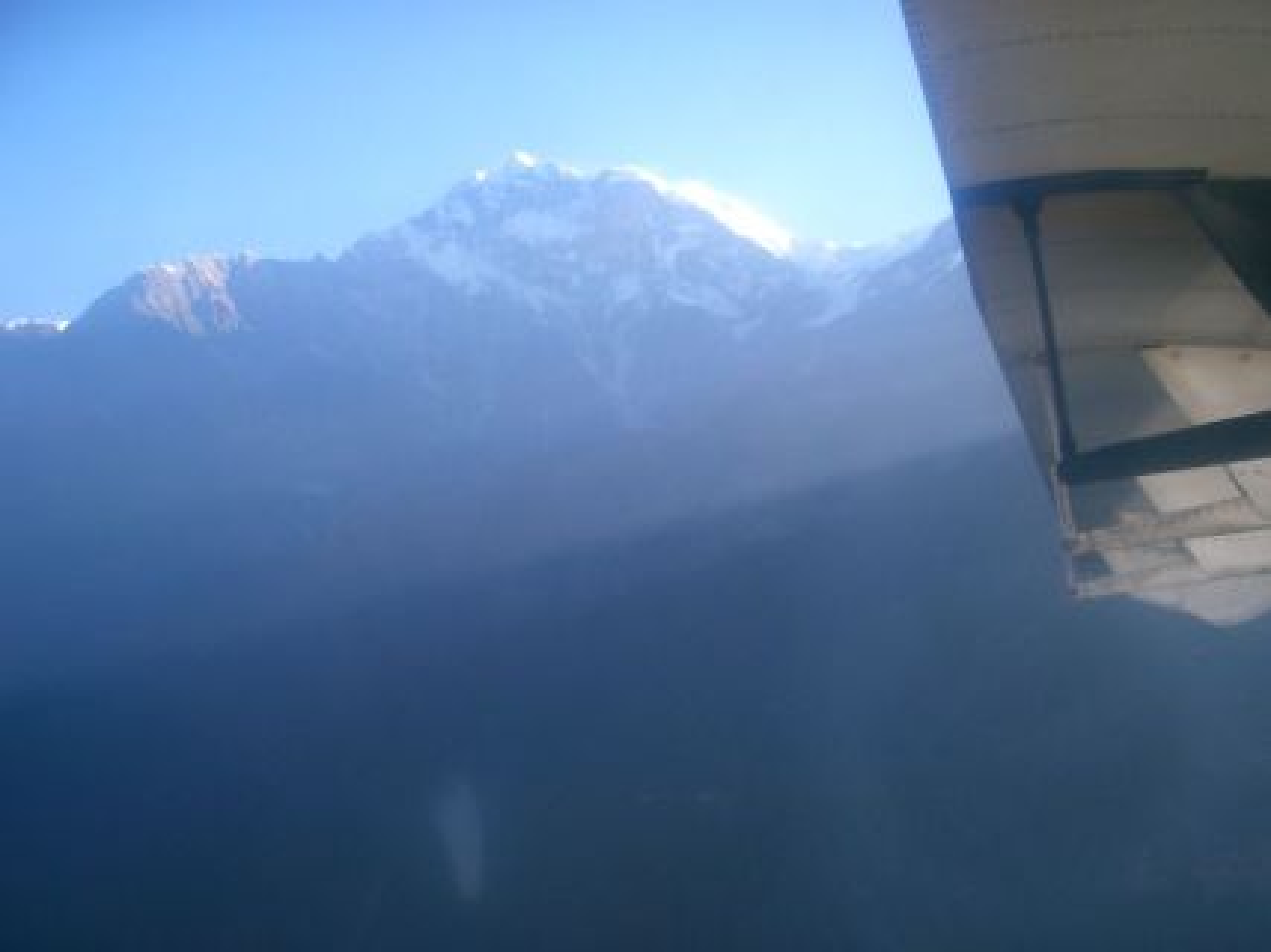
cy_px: 476
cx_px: 636
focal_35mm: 39
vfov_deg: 36.8
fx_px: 1432
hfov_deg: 47.9
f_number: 2.8
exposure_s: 1/640
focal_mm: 8
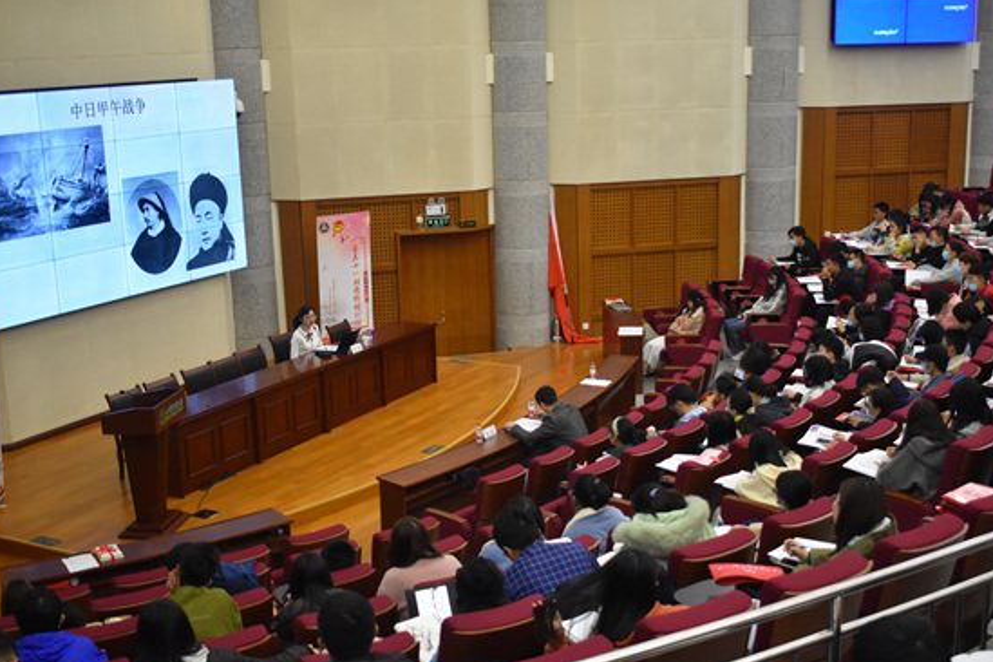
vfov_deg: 28.3
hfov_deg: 41.5
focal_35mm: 48
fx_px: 1311
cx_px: 525
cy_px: 356
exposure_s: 1/125
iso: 1800
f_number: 4.2
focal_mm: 29
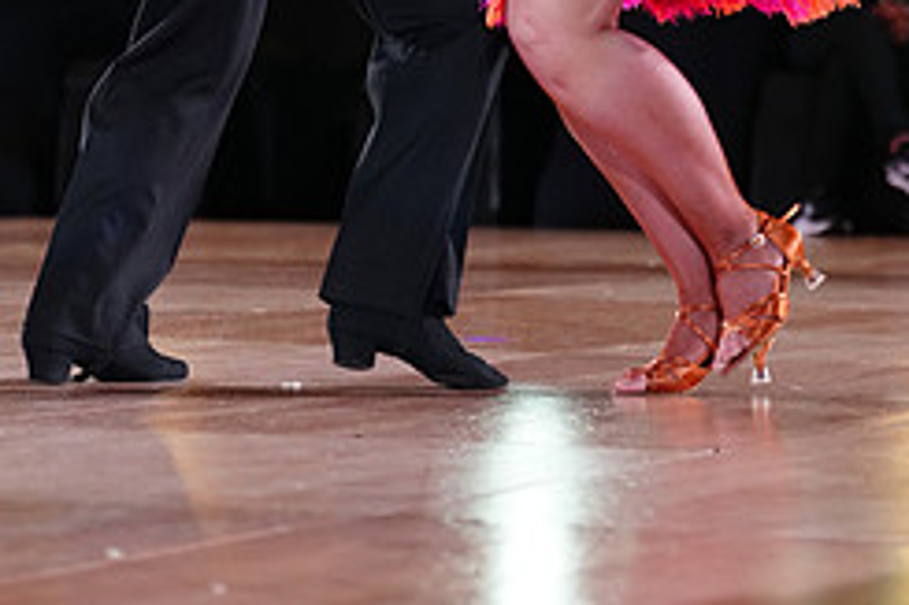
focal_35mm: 211
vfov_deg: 6.4
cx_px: 540
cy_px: -182
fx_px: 5324
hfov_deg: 9.8
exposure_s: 1/400
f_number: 2.8
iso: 2500
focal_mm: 89
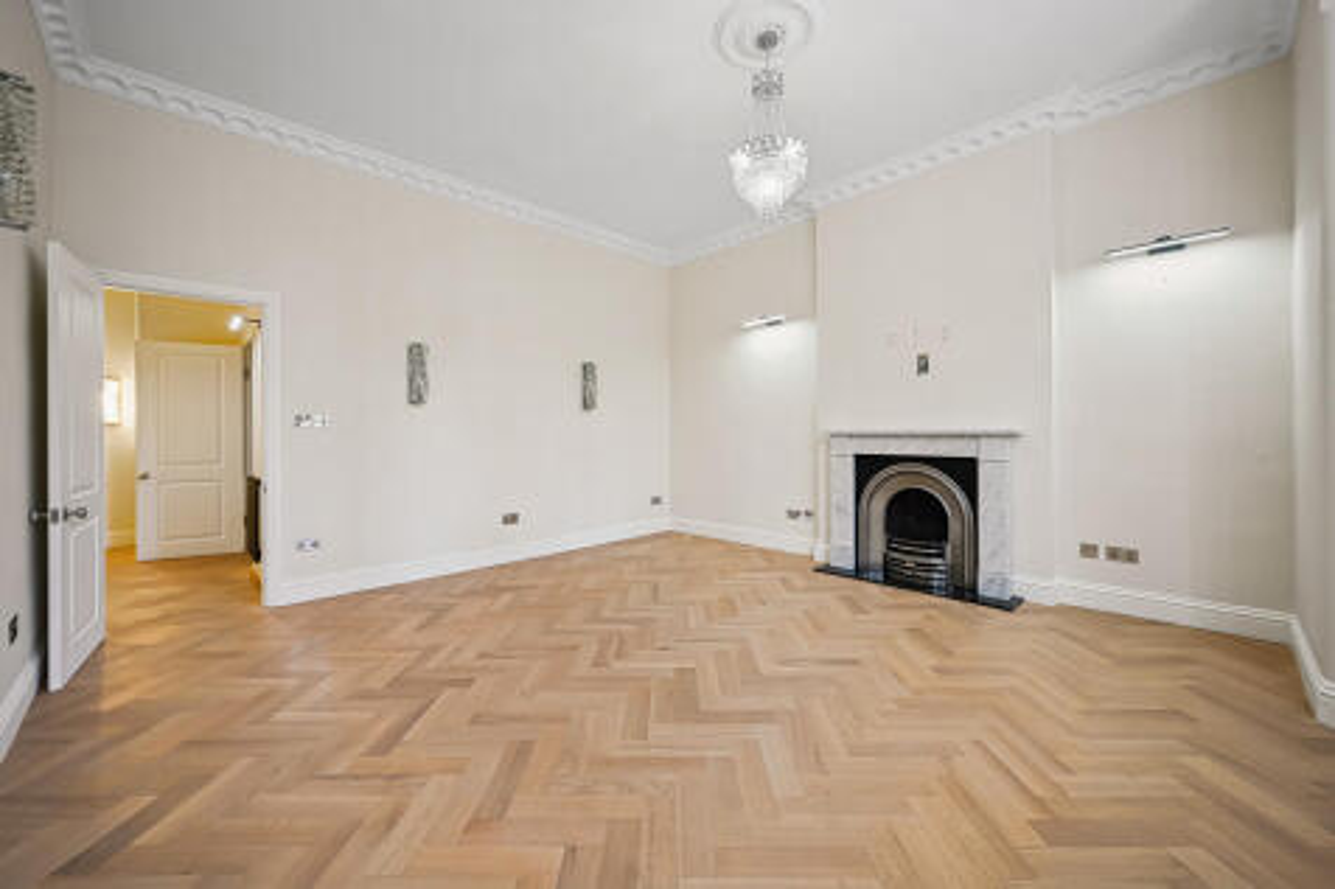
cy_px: 444
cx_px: 668
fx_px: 519
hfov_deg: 104.3
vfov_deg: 81.2
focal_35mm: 14
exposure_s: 1/2.5
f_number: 16
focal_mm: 14
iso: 200
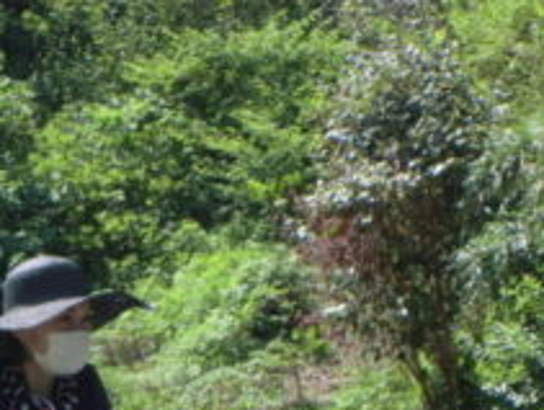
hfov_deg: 8.0
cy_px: 575
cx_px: -134
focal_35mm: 244
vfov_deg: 6.1
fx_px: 3841
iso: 50
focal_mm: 15.51
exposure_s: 1/200
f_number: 4.8
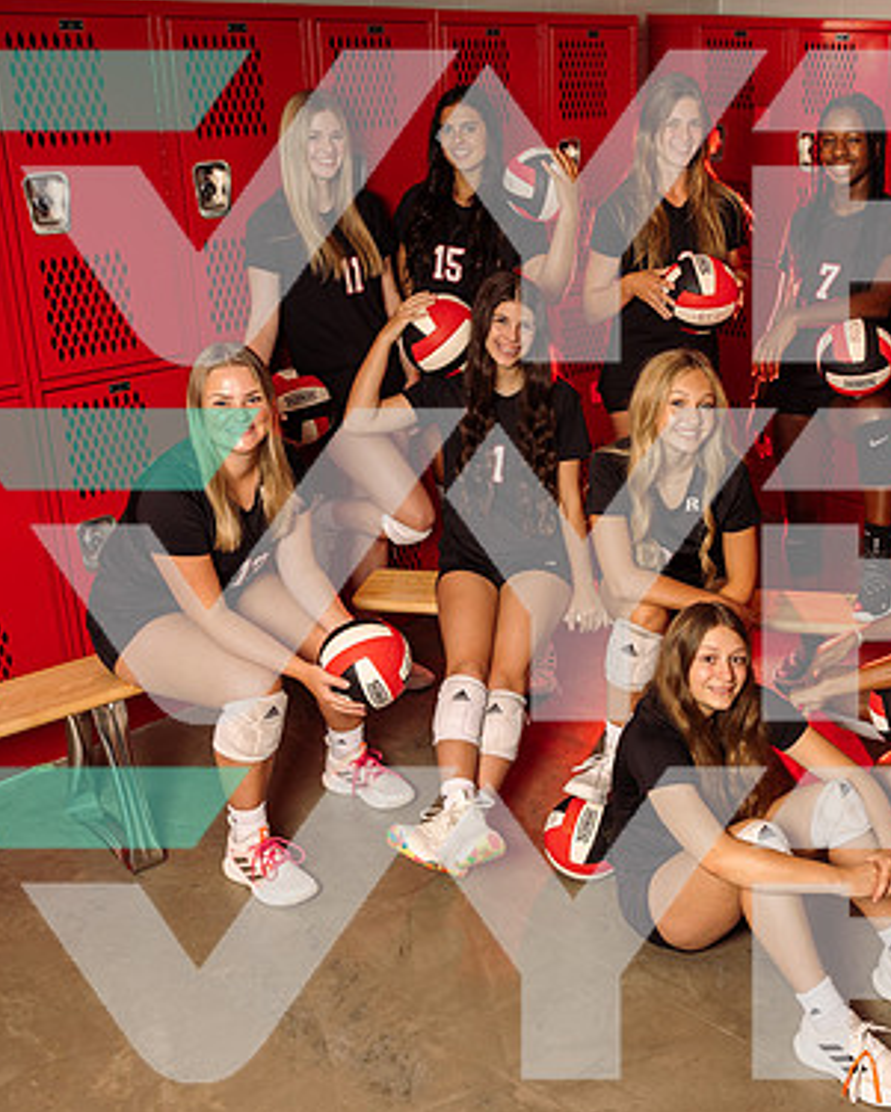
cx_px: 705
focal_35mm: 42
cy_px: 566
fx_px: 1384
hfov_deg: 34.7
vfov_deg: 43.8
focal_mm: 29
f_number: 8
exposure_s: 1/250
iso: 160
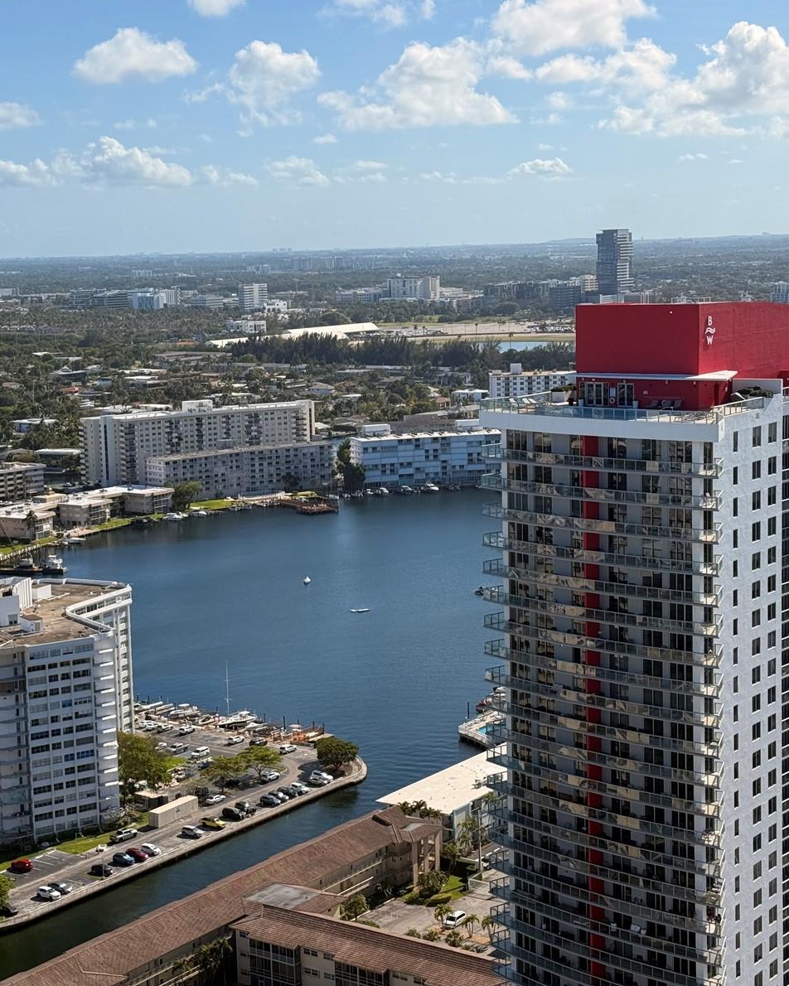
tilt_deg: -7.9
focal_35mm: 63
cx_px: 312
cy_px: 495
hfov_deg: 24.2
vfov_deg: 30.0
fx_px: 1839
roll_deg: +1.4
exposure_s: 1/6024
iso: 64
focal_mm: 6.76
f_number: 1.78
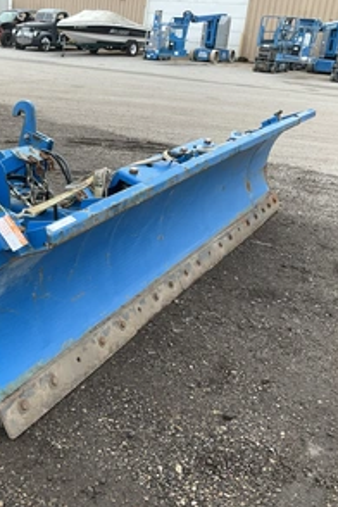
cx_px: 71
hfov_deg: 31.8
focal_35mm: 41
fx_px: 577
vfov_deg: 47.4
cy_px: 250
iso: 20
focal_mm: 3
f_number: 1.8
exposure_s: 1/144
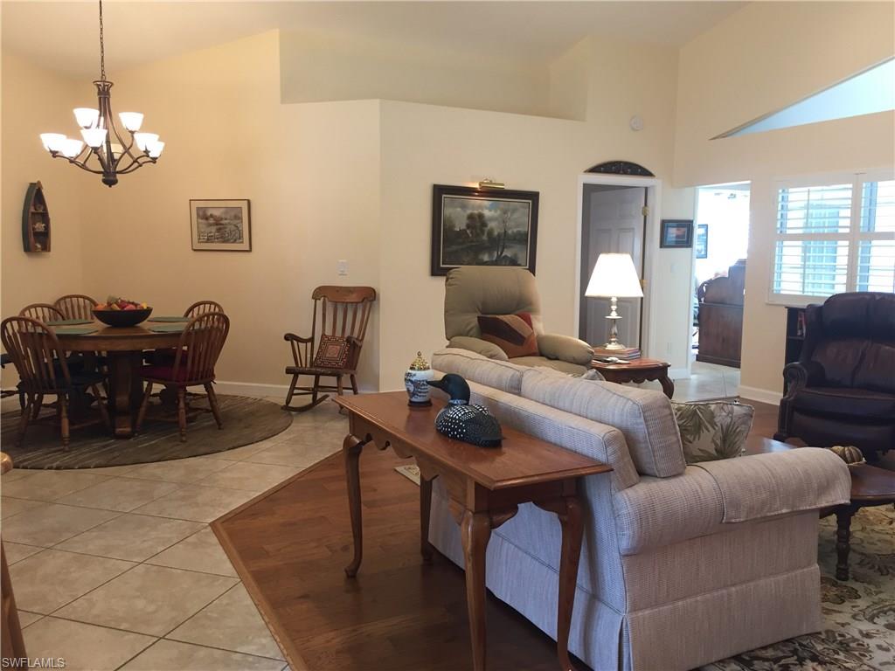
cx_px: 448
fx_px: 750
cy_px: 336
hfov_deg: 61.7
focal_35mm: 29
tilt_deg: -7.4
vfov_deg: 48.2
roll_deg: -1.4
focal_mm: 4.15
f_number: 2.2
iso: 80
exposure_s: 1/30
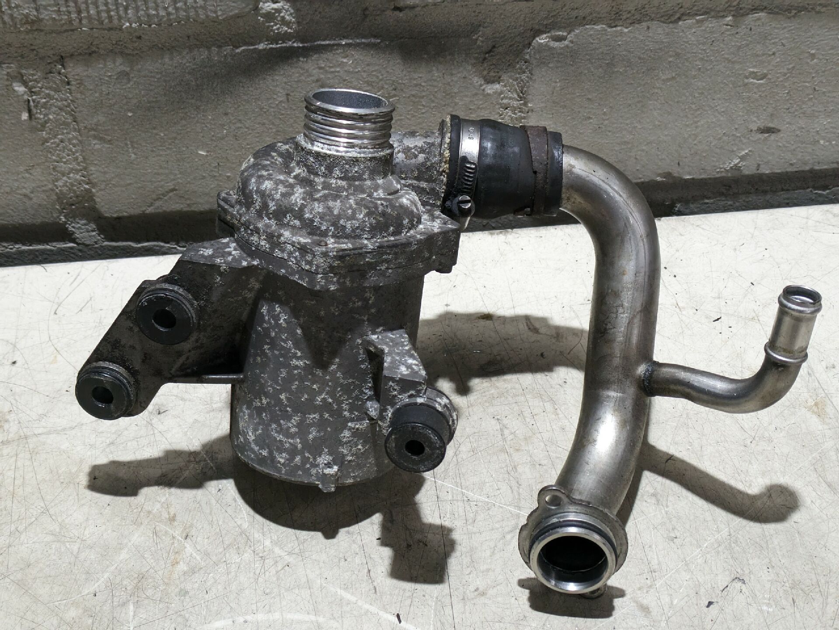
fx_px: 1236
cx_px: 420
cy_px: 315
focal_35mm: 51
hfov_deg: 37.5
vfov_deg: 28.6
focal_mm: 5.43
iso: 288
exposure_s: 1/100
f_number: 1.89
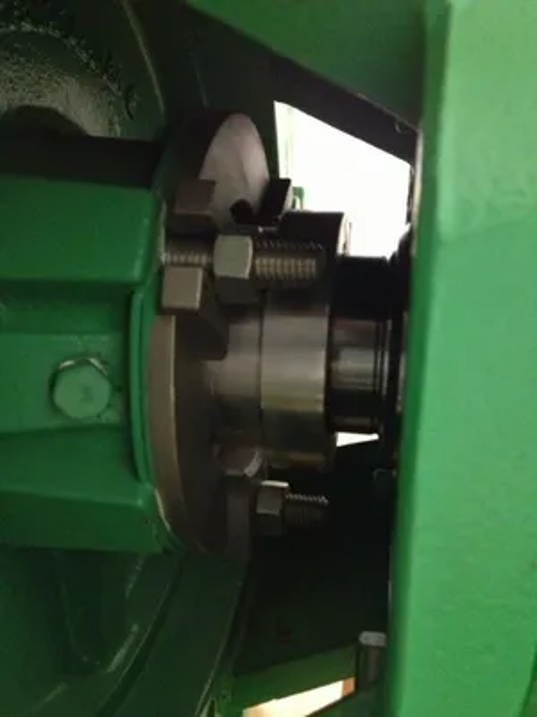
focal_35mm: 35
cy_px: 358
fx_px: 724
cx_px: 268
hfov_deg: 40.7
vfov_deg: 52.6
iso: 800
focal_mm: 4.28
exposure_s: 1/15
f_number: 2.4
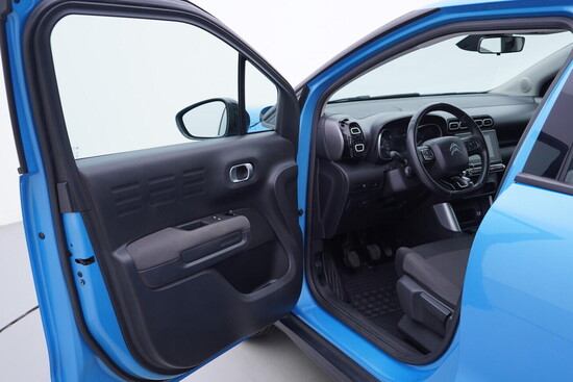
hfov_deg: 53.1
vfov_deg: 36.9
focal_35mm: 36
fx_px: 573
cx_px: 286
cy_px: 191
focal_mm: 24
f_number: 3.2
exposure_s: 1/50
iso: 125
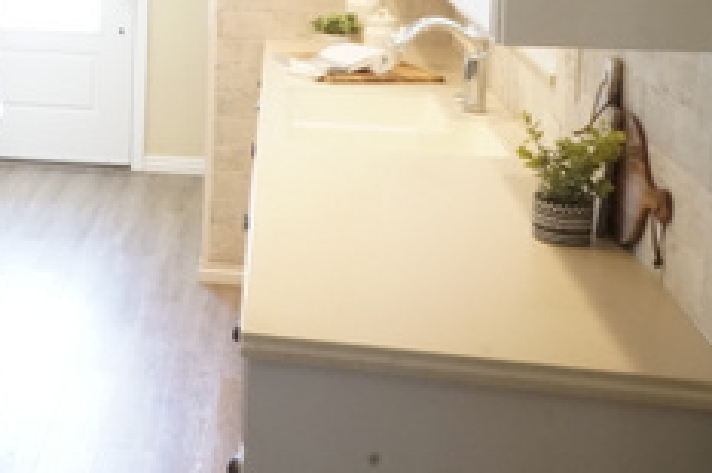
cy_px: -20
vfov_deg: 19.9
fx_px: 1304
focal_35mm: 66
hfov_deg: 27.4
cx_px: -110
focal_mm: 16
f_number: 22
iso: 2000
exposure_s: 1/3
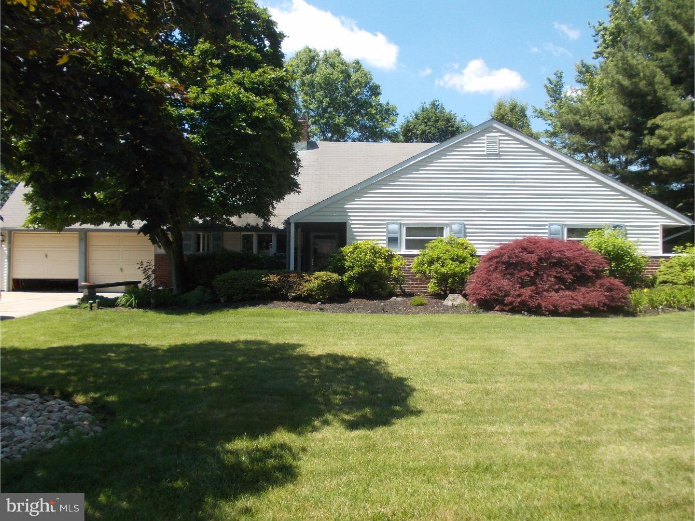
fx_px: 562
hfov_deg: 63.4
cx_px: 348
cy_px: 260
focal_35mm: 28
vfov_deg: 49.7
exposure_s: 1/200
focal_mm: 4
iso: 80
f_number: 5.4
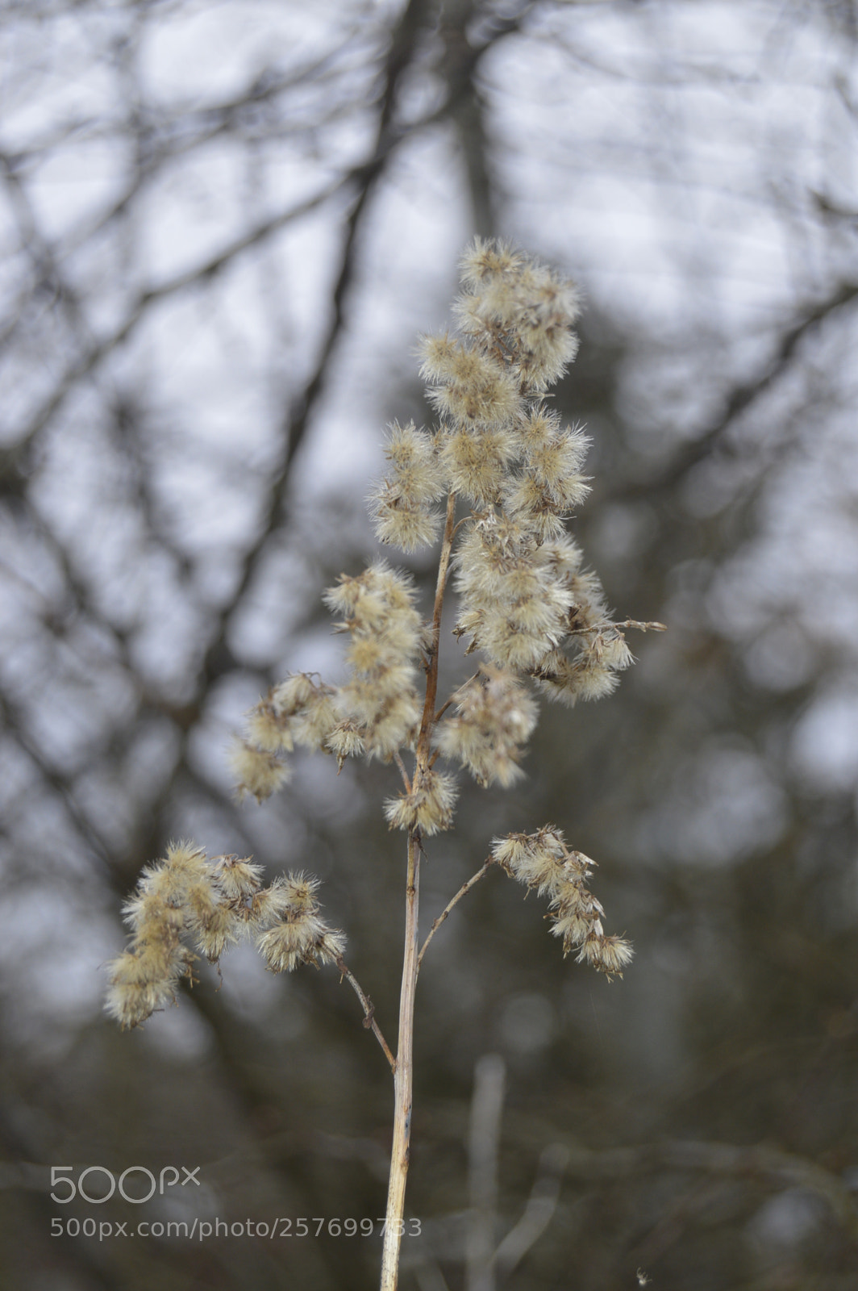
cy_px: 646
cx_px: 429
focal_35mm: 82
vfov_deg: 24.6
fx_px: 2954
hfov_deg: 16.5
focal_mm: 55
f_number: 5.6
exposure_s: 1/125
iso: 280
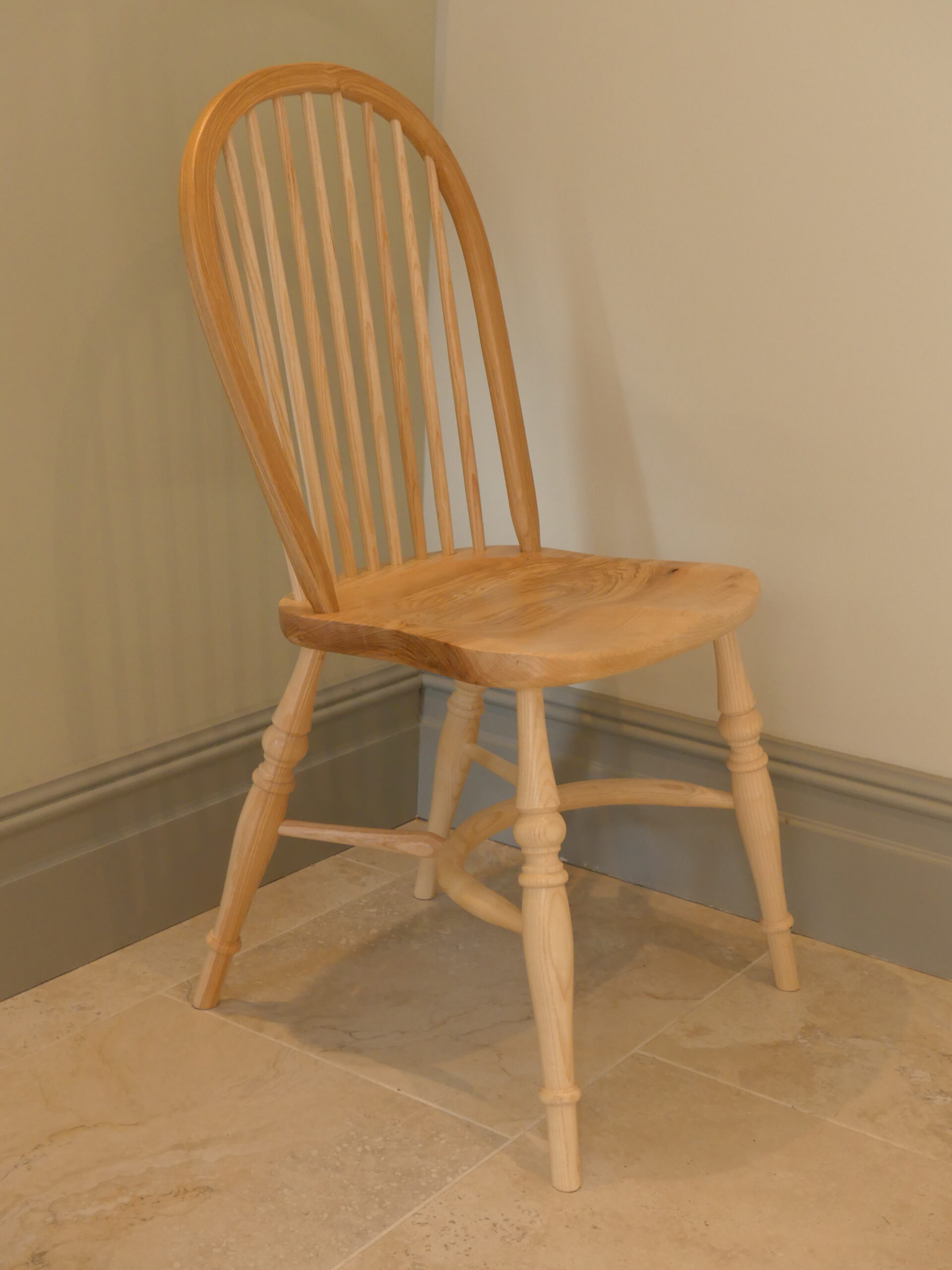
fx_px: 1797
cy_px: 635
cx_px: 476
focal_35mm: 49
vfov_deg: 38.9
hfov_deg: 29.7
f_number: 2.8
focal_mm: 8.7
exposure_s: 1/80
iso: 250
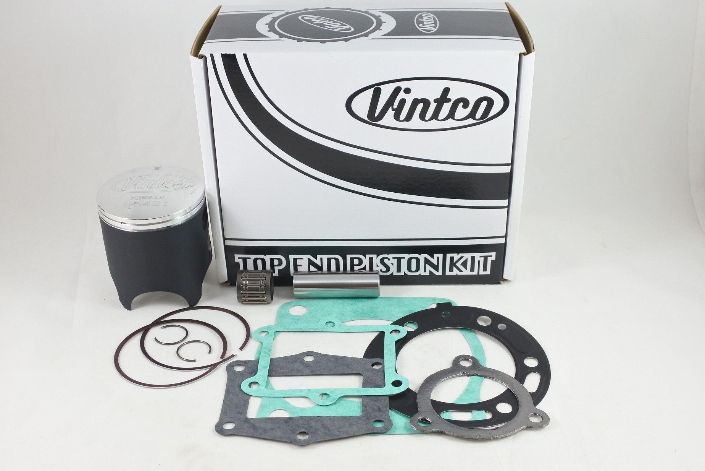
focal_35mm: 34
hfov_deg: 55.8
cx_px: 352
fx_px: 666
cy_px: 236
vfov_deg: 38.9
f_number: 4
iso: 500
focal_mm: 12.8
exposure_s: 1/125
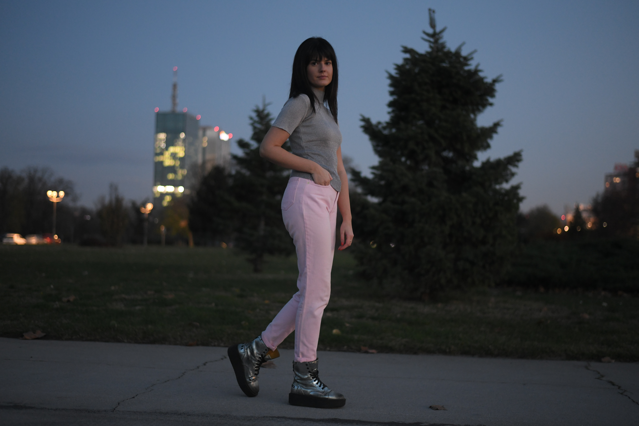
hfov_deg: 39.6
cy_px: 213
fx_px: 887
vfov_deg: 27.0
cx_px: 320
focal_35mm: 50
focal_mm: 50
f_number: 1.8
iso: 2500
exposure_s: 1/100
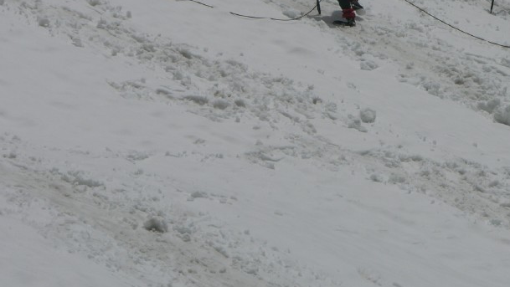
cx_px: 321
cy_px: 105
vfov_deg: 4.2
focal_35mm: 293
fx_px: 3964
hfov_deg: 7.4
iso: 50
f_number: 7.9
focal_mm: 41.1
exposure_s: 1/1058
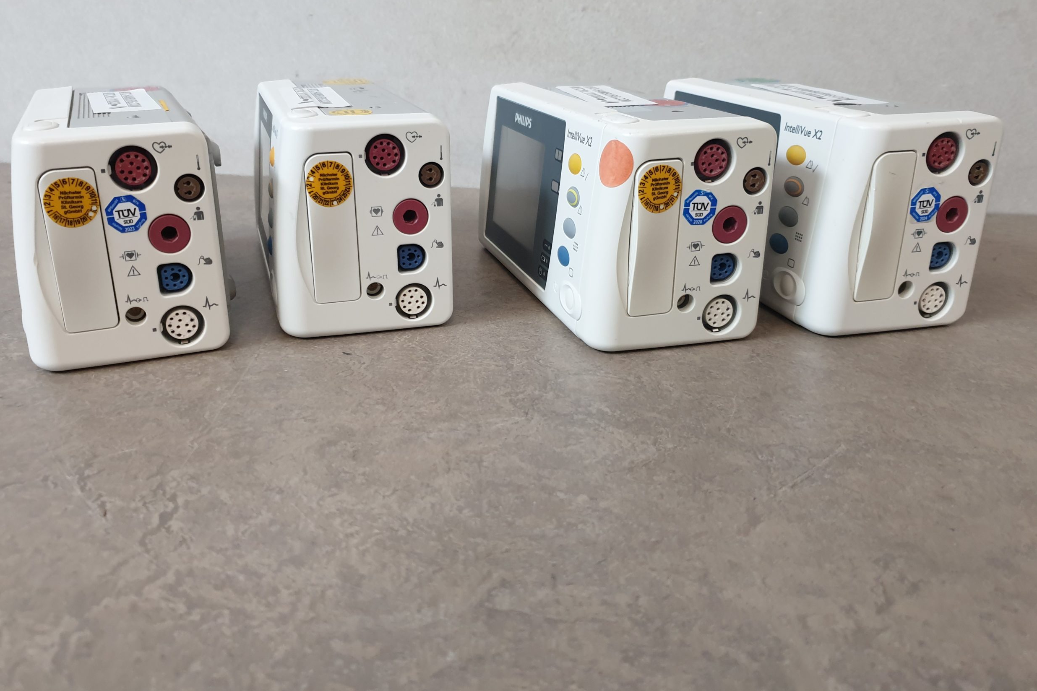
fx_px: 806
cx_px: 504
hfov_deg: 65.5
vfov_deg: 46.4
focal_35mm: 28
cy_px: 317
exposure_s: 1/50
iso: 160
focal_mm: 4.3
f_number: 1.5
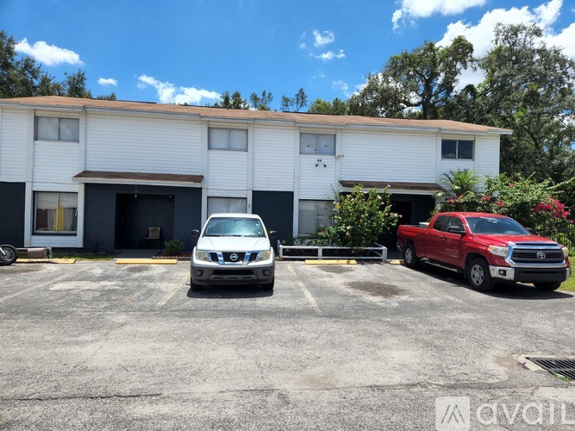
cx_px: 288
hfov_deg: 73.9
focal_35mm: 23
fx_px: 382
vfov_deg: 58.9
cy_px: 216
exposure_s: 1/1318
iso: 20
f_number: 1.8
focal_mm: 5.4
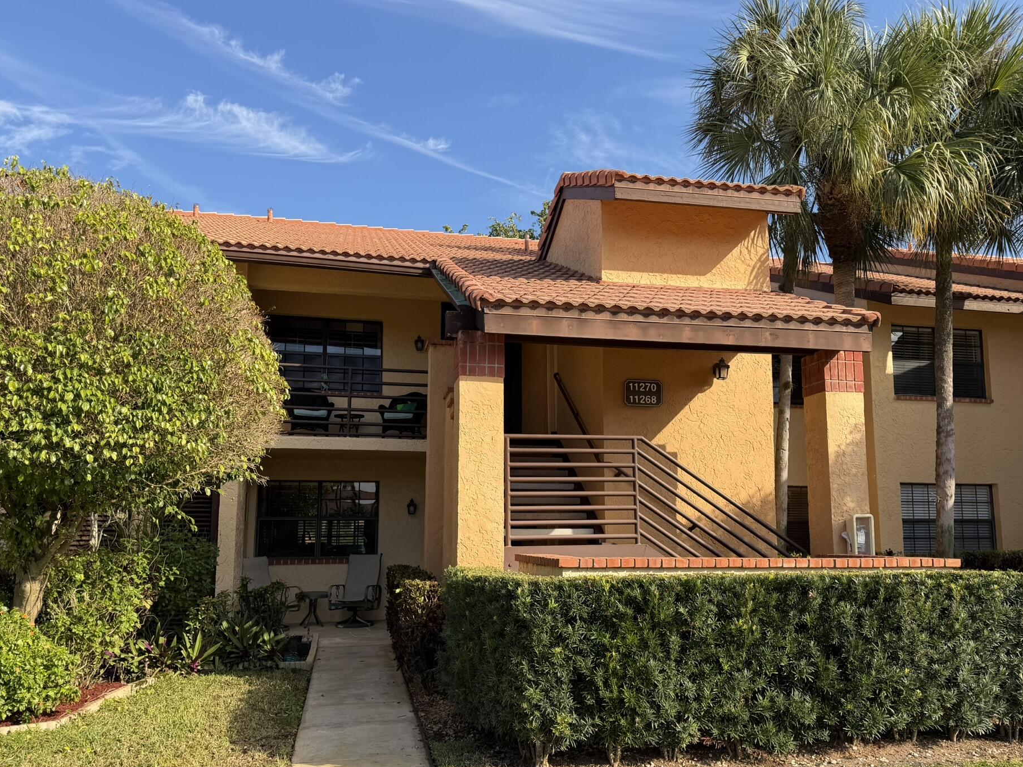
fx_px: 798
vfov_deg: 51.2
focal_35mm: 27
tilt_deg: +7.6
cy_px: 431
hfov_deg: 65.3
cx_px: 528
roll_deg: +0.1
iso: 80
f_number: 1.78
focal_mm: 6.76
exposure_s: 1/2370
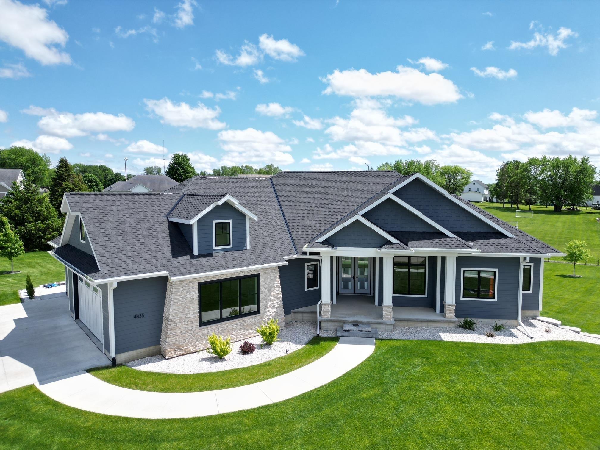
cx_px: 300
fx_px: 416
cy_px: 225
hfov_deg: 71.6
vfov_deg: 56.8
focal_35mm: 24
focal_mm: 6.72
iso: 100
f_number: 1.7
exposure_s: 1/2500
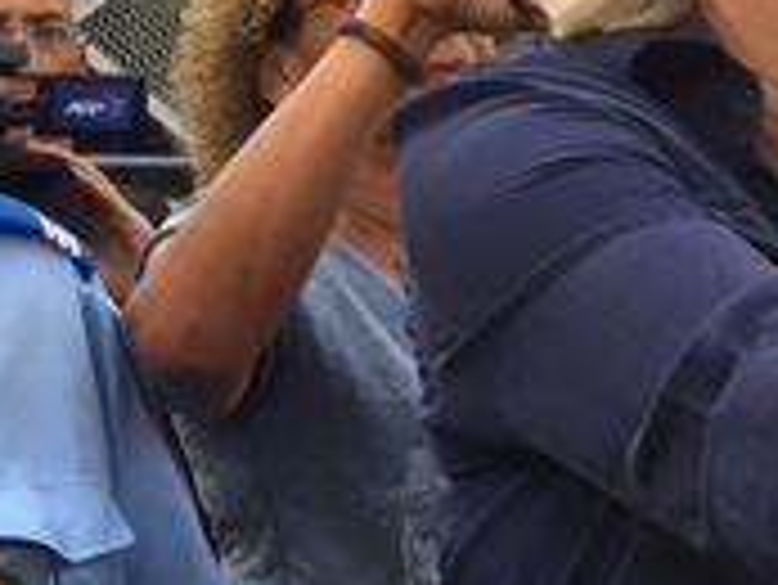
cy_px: 490
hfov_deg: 16.9
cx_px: 1106
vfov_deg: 13.8
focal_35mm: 107
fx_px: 2407
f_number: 2.2
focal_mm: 4.15
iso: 25
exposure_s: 1/509
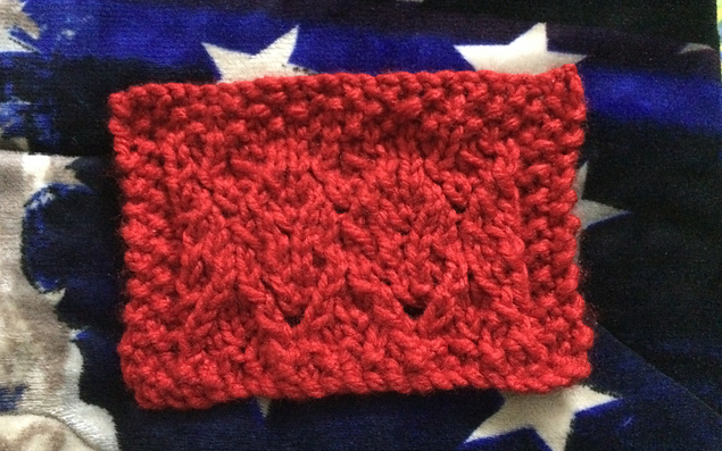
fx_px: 610
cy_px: 227
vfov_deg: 40.6
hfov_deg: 61.2
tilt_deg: -74.7
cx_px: 359
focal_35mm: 31
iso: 1250
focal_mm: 4.15
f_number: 2.2
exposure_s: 1/17
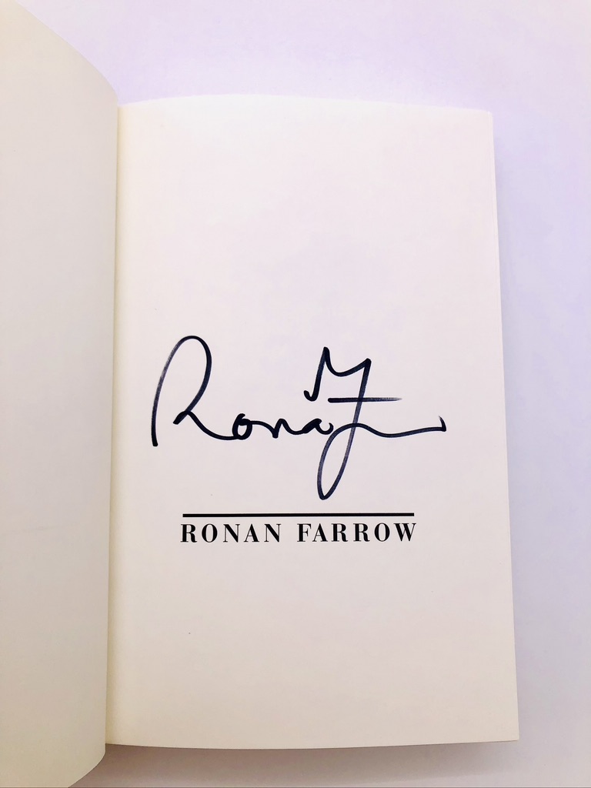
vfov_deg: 63.4
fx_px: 637
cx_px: 296
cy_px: 394
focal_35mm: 28
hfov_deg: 49.7
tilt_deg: -83.7
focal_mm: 3.99
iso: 20
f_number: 1.8
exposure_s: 1/852
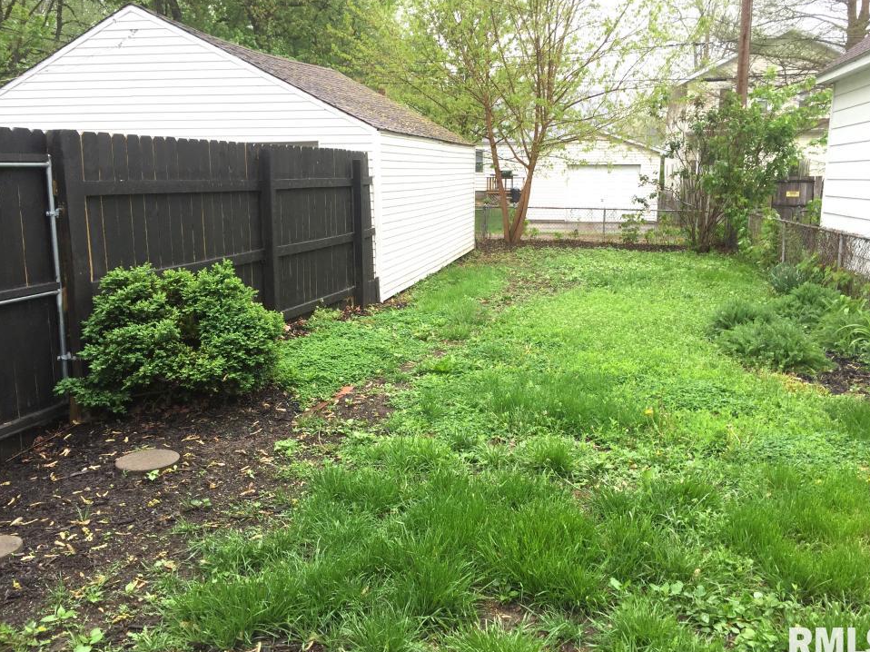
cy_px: 325
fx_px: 779
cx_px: 462
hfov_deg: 58.3
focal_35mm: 31
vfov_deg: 45.4
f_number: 2.2
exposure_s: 1/218
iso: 32
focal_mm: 4.15
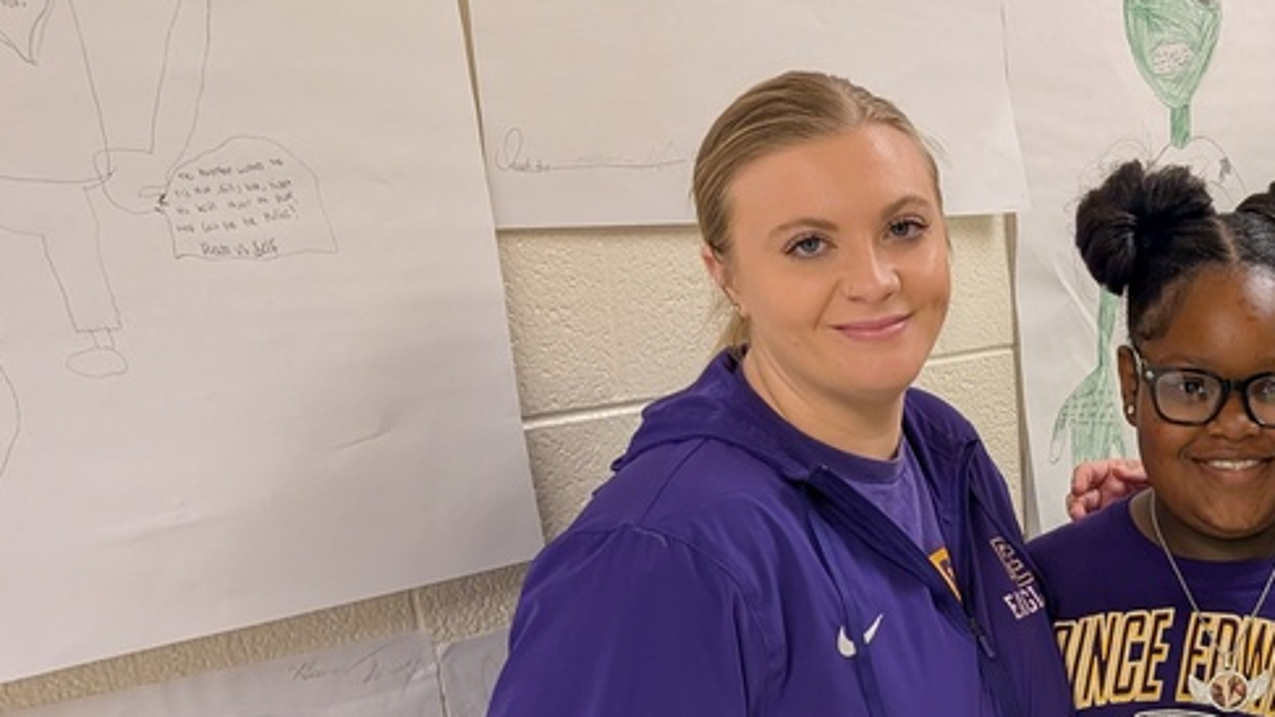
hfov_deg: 34.1
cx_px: 1312
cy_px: 747
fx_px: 1860
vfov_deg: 21.0
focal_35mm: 55
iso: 30
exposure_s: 1/47.7
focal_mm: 6.9
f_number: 1.68
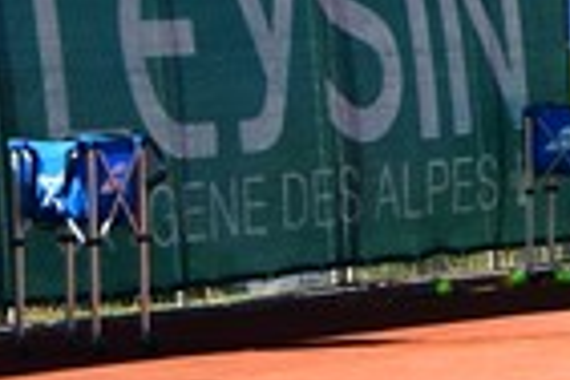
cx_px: 1872
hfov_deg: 5.1
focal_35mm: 382
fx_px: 6042
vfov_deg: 3.6
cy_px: 10
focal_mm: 35
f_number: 2.8
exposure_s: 1/1250
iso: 100
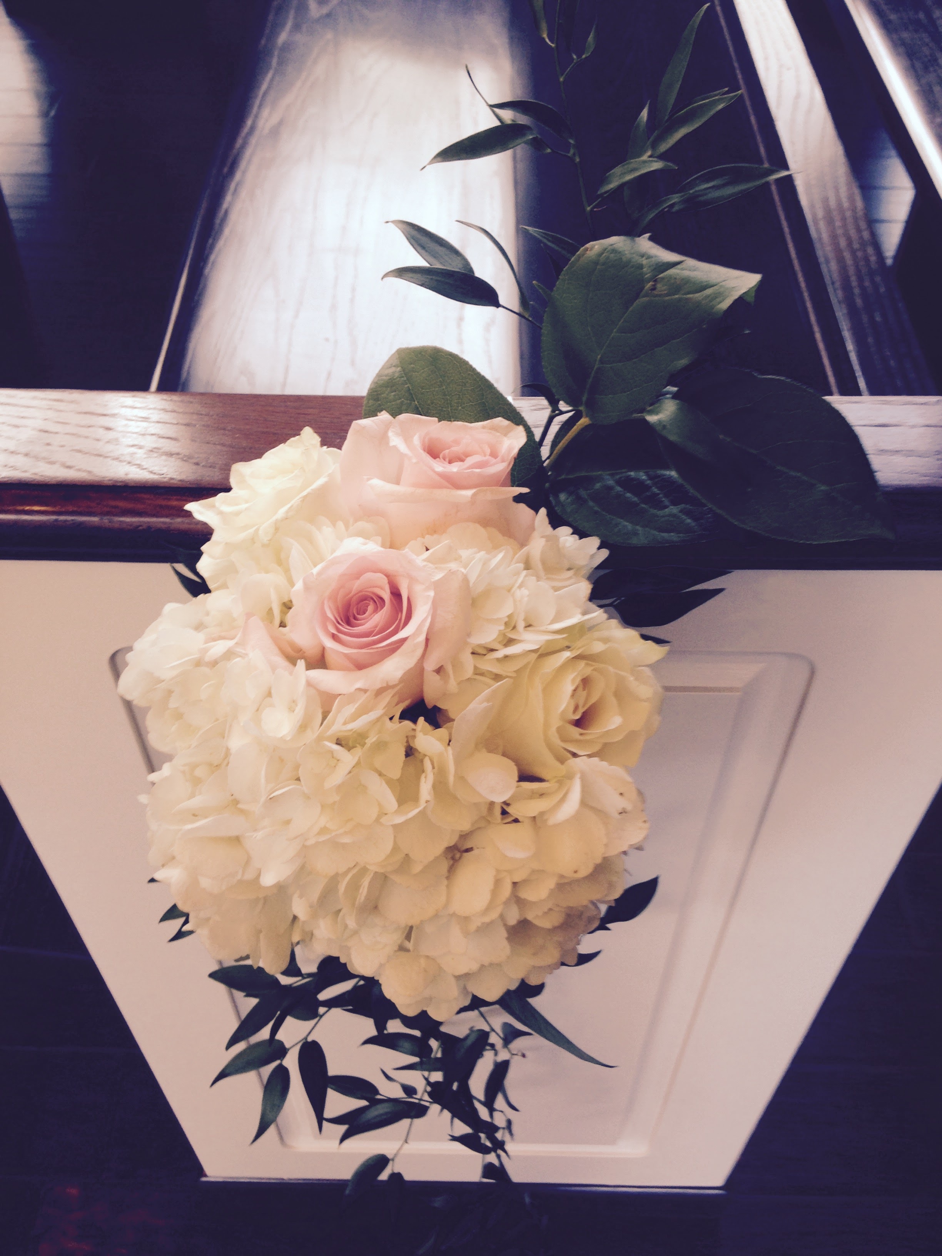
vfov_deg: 55.4
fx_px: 1197
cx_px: 471
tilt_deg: -49.6
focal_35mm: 33
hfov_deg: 42.9
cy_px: 628
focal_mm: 4.12
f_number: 2.4
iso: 50
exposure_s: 1/30
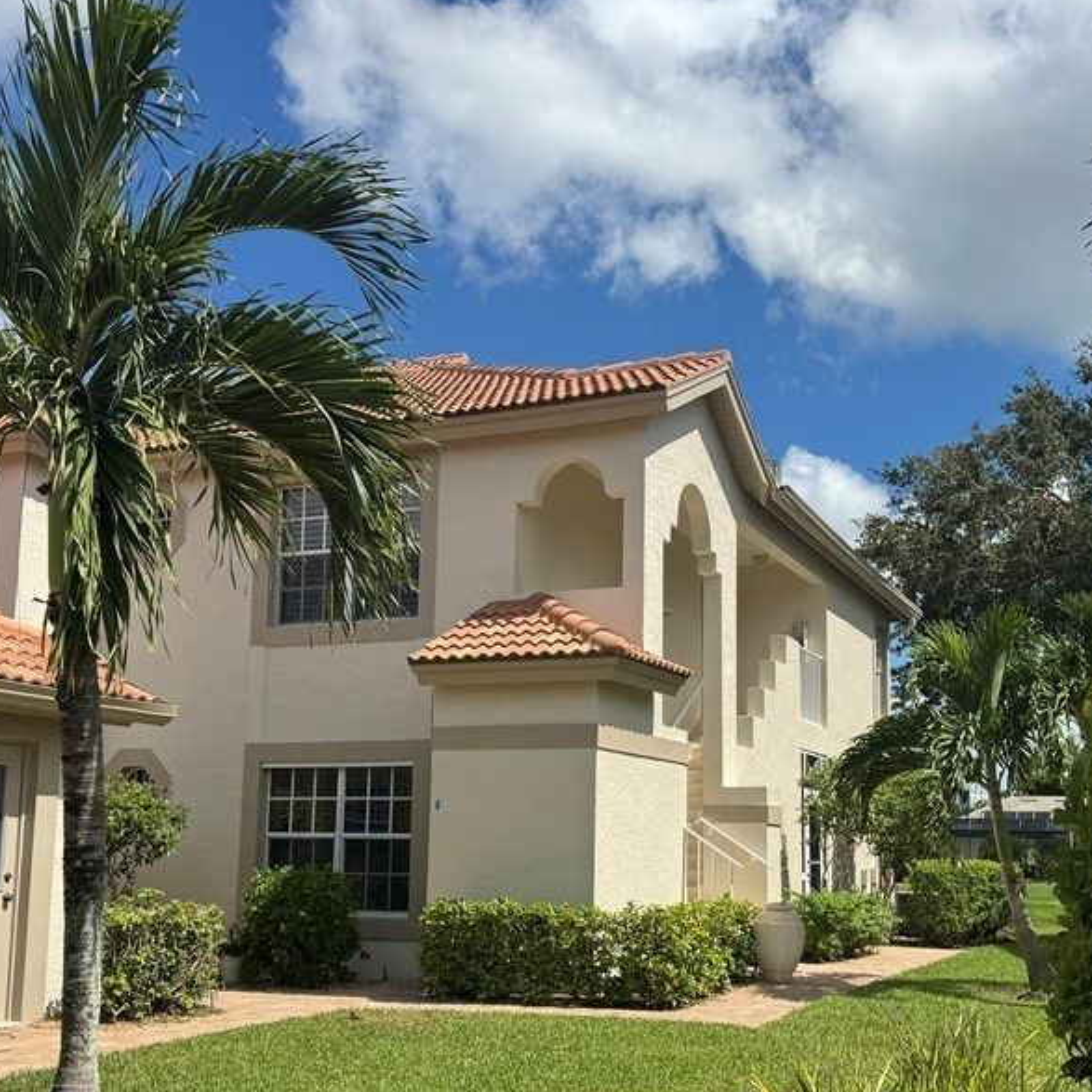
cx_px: 614
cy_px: 679
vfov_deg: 44.6
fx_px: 1321
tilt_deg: +6.9
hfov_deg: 44.8
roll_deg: -0.7
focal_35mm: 37
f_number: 1.78
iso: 80
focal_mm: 6.76
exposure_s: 1/4950
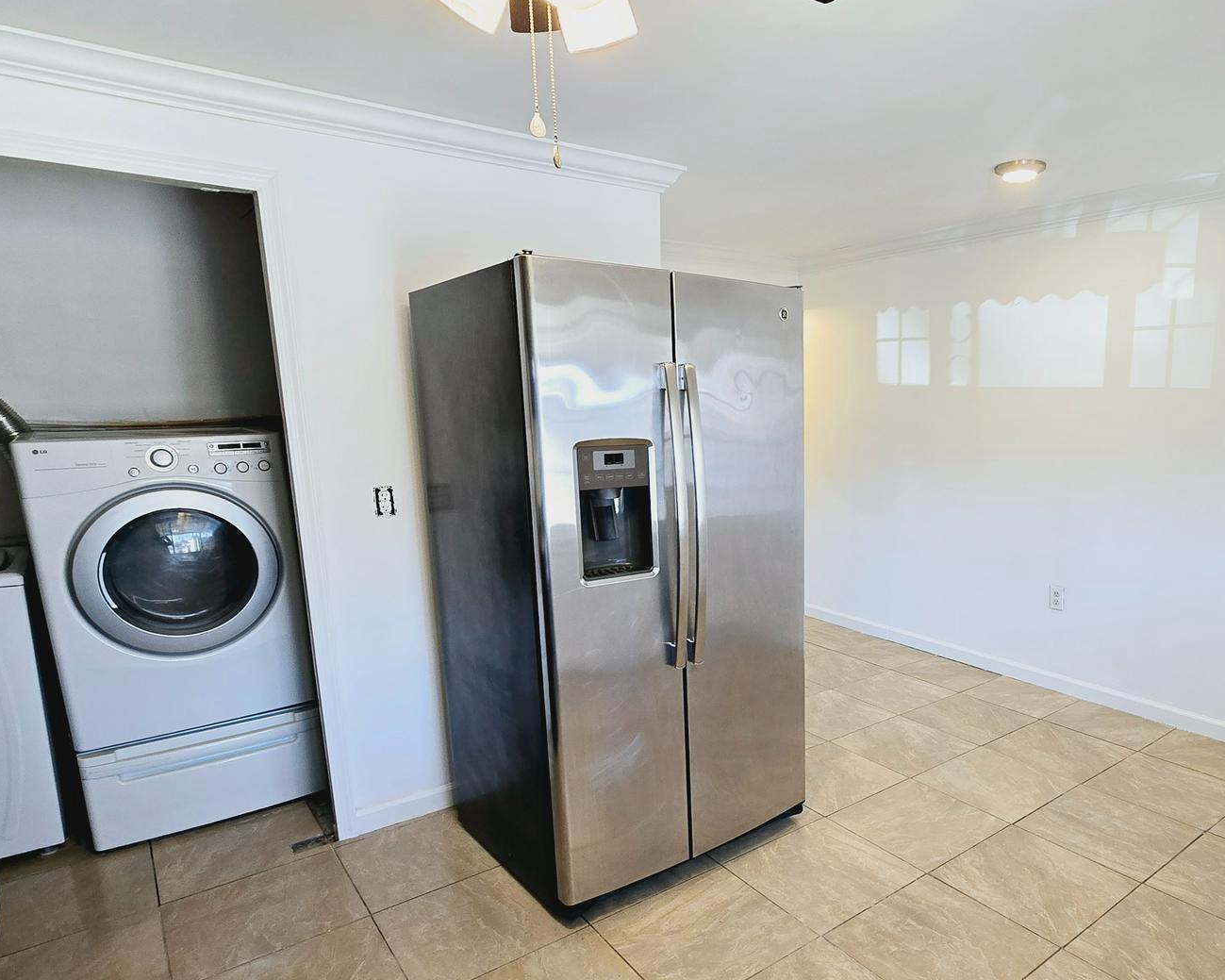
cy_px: 565
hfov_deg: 78.6
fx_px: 725
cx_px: 780
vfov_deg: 67.7
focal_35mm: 20
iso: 100
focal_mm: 2.2
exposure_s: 1/60
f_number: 2.2
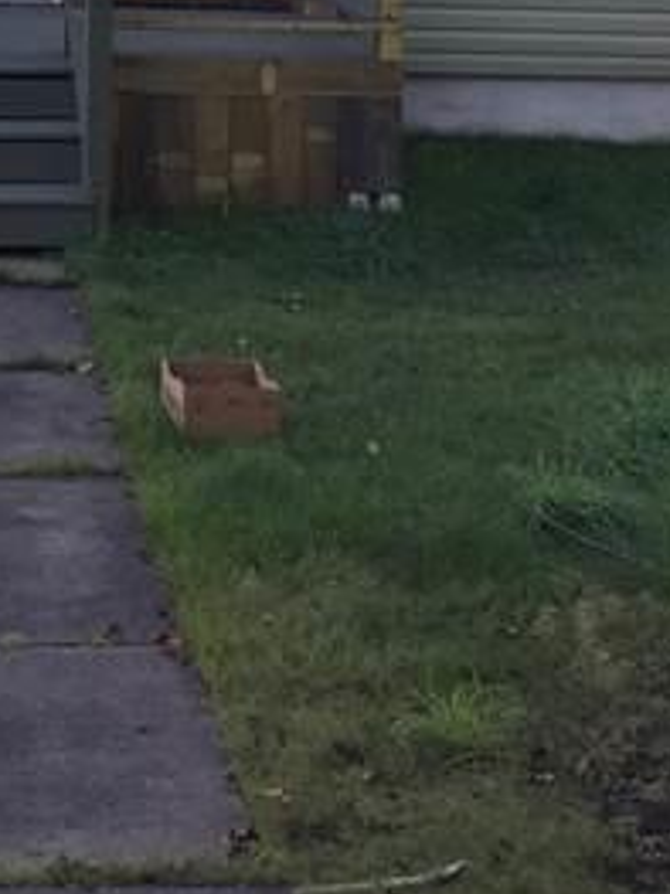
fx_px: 2738
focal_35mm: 106
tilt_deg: +1.9
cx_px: -44
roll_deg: -1.9
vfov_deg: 17.1
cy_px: -367
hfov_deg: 13.7
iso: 50
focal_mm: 4.15
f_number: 2.2
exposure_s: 1/120
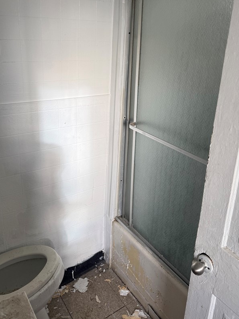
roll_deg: -3.2
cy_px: 125
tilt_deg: -18.4
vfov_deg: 57.8
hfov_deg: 45.4
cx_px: 116
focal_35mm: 31
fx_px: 285
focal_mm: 6.76
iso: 80
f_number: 1.78
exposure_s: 1/121
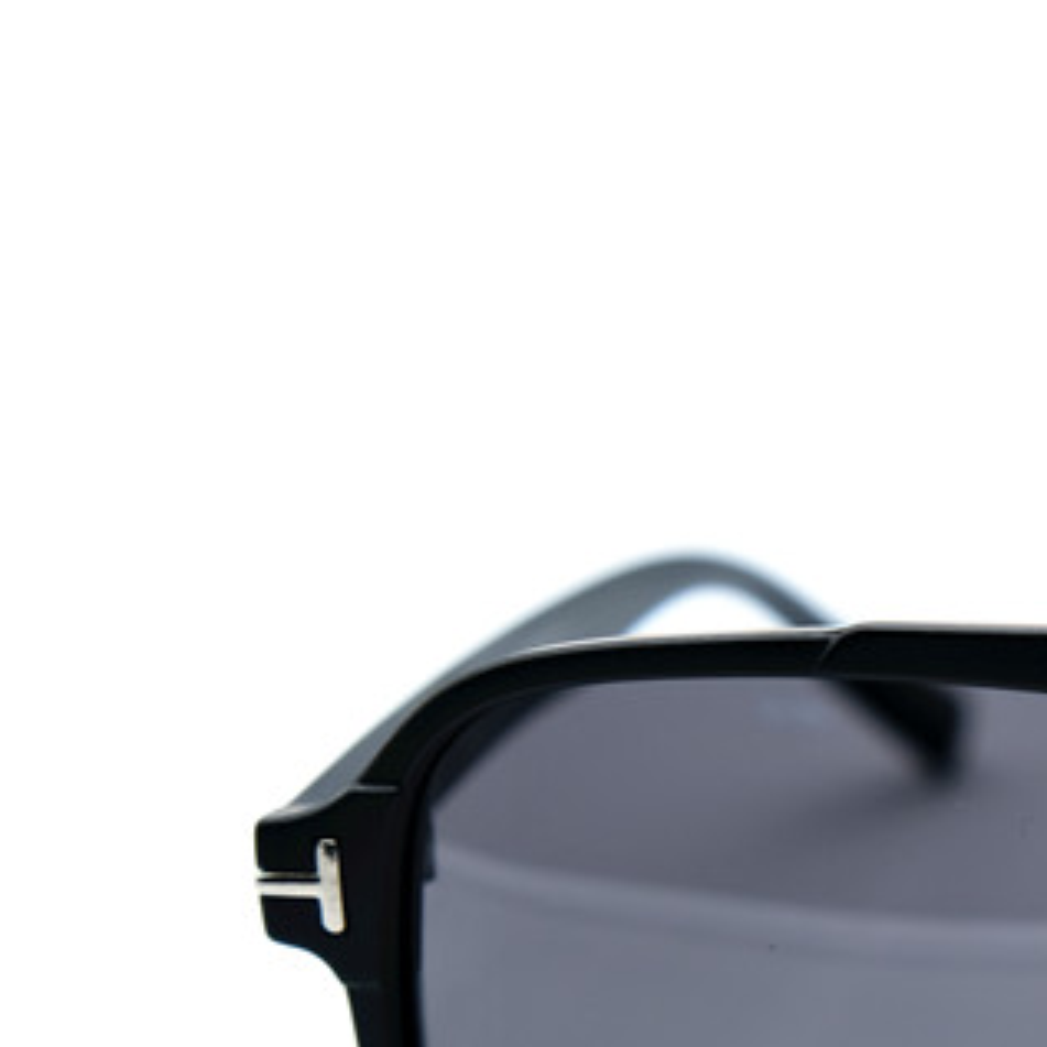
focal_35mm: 150
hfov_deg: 11.2
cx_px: 1549
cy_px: 1040
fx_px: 5133
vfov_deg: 11.5
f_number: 5
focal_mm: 37.4
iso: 160
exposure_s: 1/125
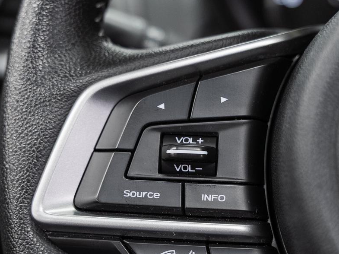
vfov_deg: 22.2
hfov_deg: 29.4
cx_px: 190
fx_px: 646
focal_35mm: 66
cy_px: 156
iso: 800
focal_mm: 37.4
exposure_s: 1/30
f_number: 3.5
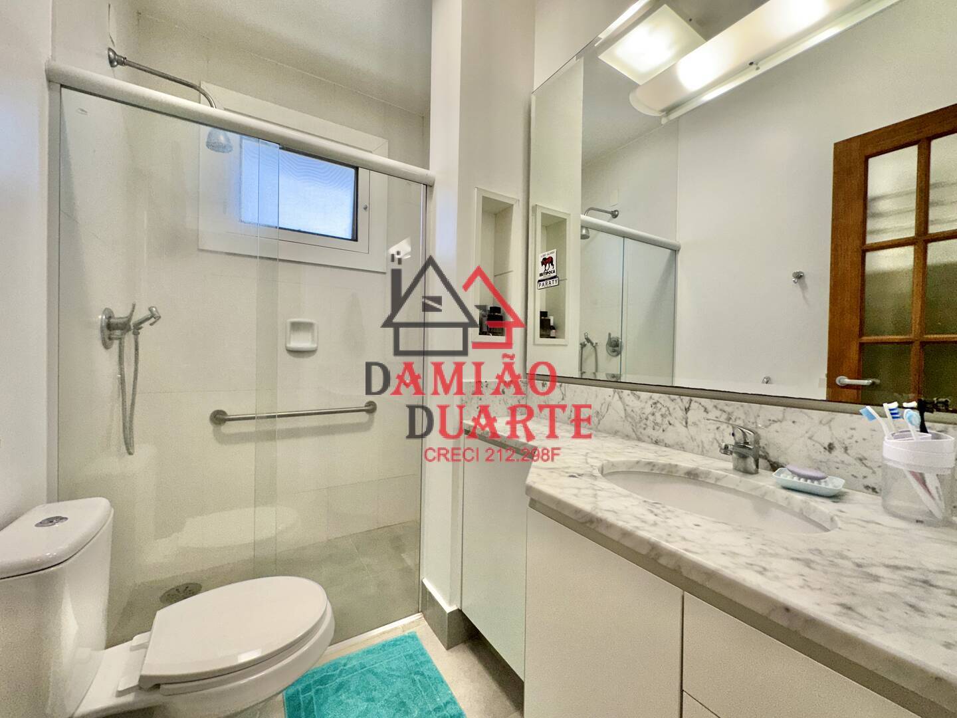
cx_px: 478
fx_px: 387
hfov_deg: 102.1
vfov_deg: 85.7
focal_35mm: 14
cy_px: 359
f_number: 2.2
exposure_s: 1/120
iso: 125
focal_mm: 2.22
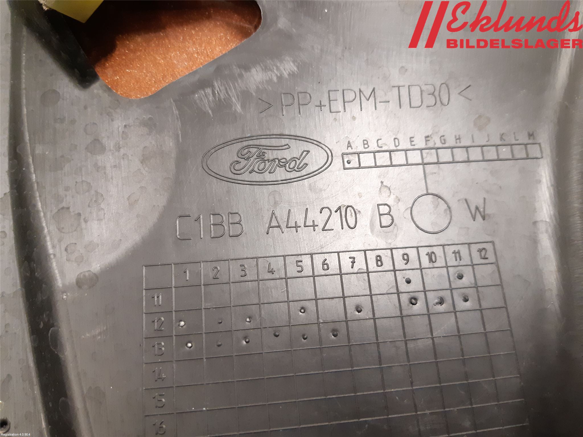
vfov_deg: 53.1
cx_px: 292
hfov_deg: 67.3
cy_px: 218
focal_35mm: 26
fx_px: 438
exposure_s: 1/25
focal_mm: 3.93
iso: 250
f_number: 1.7
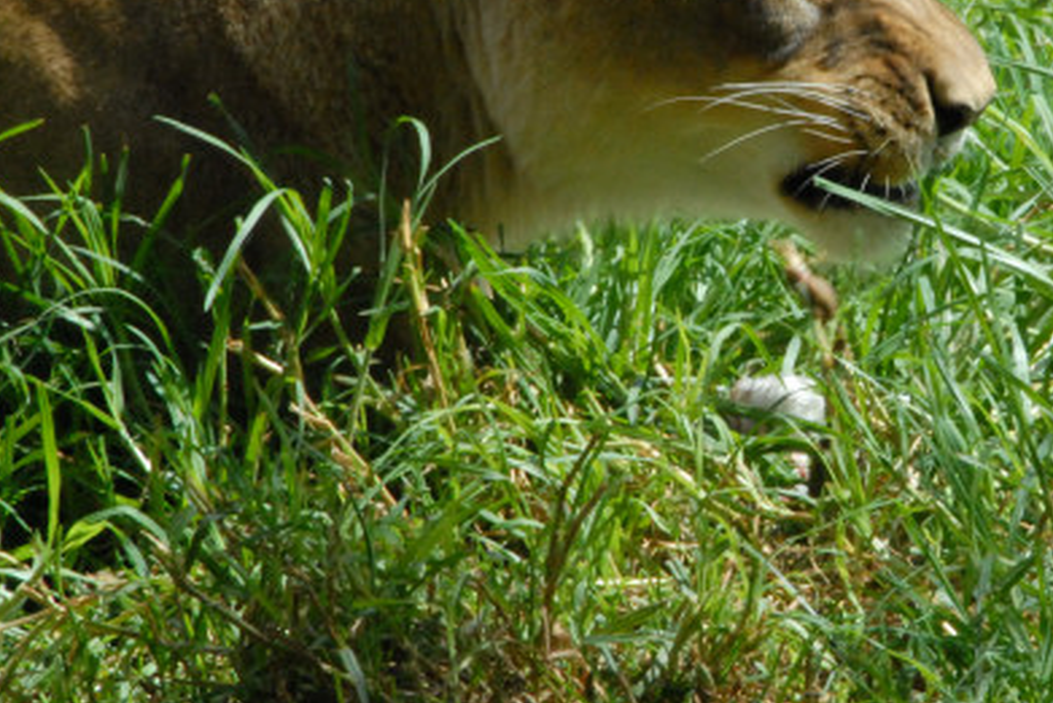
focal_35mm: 614
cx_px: 870
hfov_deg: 3.4
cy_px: 292
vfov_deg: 2.2
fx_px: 17965
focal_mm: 200
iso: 1100
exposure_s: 1/125
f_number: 29
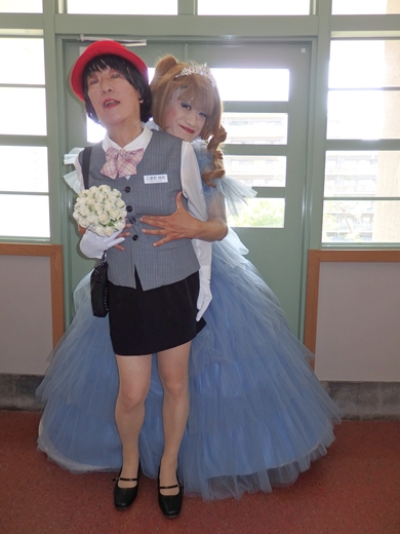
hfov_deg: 54.9
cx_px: 200
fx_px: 385
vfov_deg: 69.4
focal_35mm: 25
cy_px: 267
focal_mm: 4.5
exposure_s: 1/80
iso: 125
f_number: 3
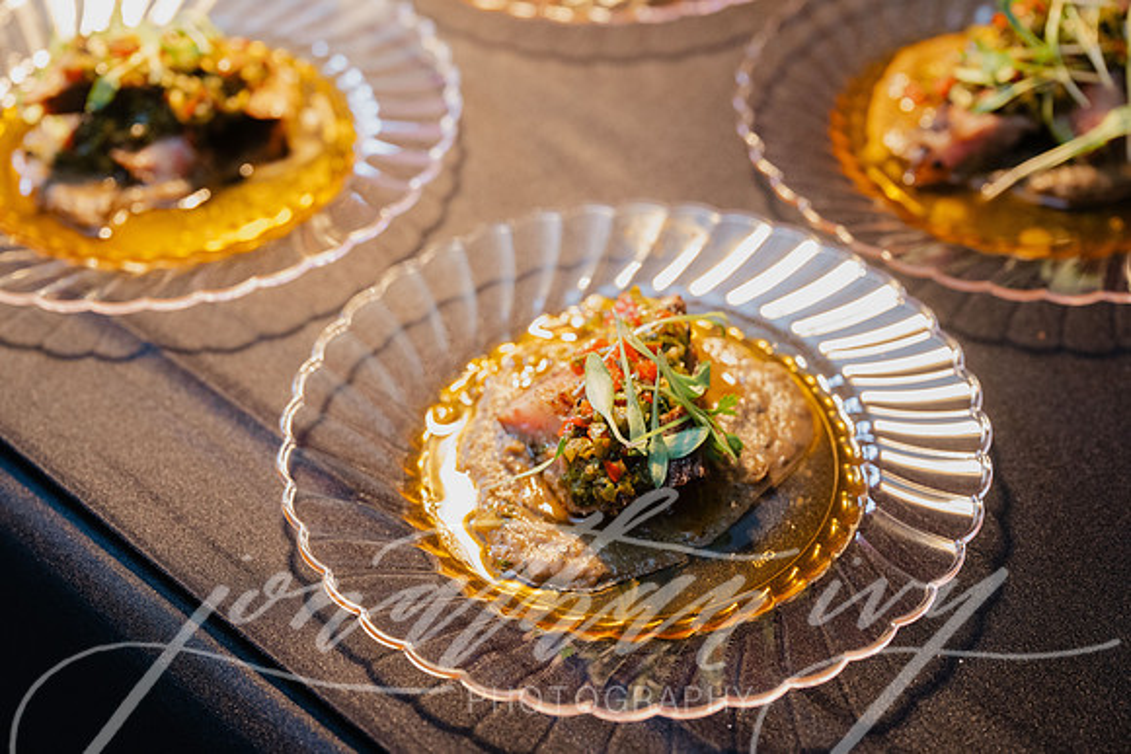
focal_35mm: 62
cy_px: 377
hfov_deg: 32.4
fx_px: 1948
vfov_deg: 21.9
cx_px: 566
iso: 2000
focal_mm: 62
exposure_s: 1/160
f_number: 5
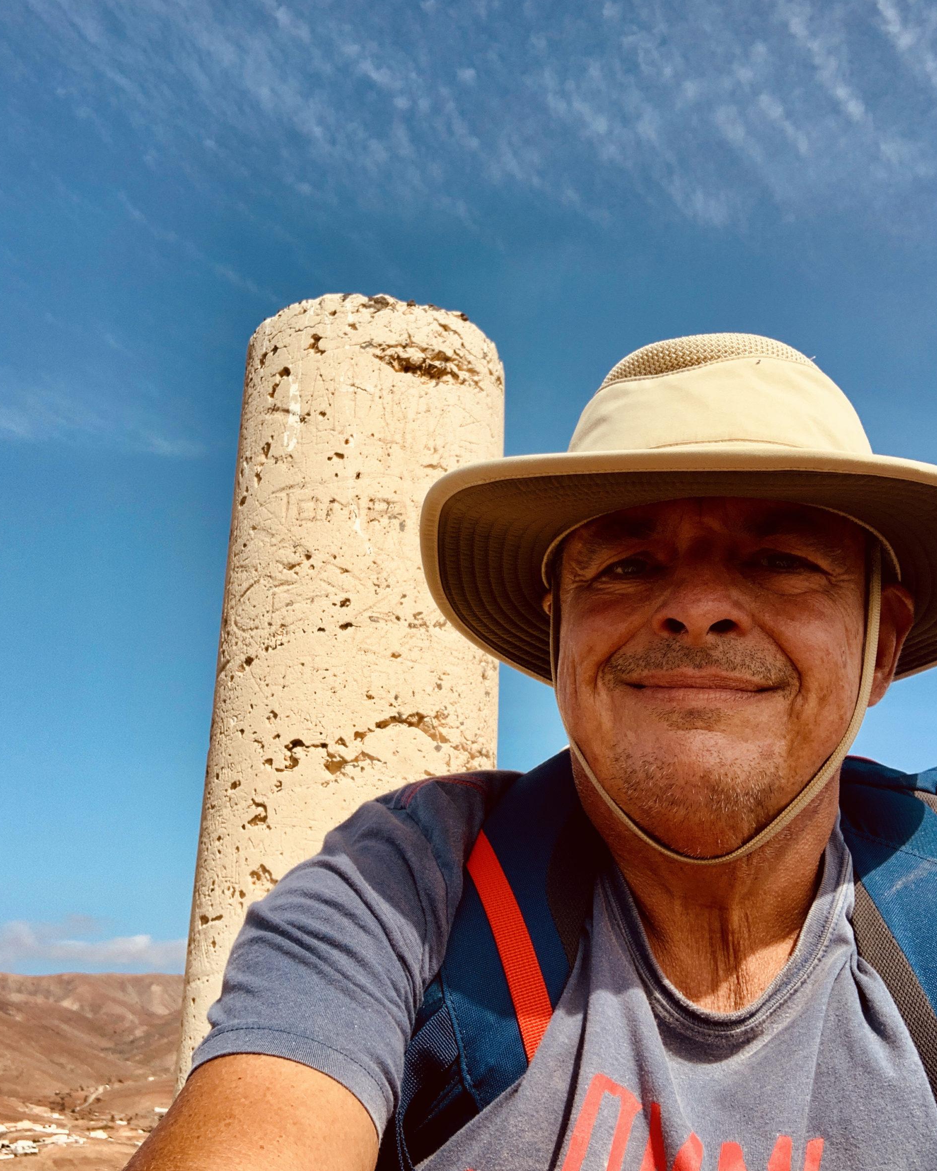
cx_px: 465
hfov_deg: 43.3
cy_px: 636
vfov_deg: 52.8
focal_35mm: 34
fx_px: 1179
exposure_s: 1/492
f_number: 2.2
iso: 16
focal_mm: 2.87
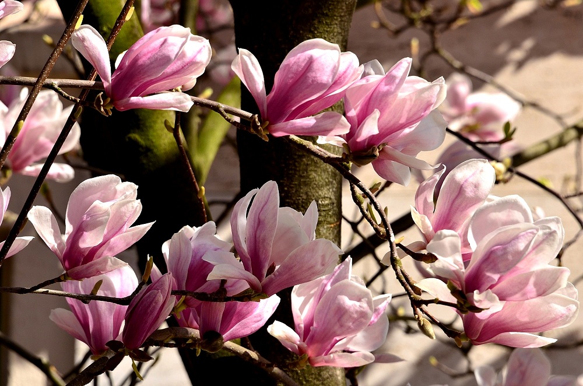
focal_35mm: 450
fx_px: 7271
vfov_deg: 3.0
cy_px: 193
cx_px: 292
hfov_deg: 4.6
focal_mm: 300
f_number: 11
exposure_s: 1/320
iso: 200
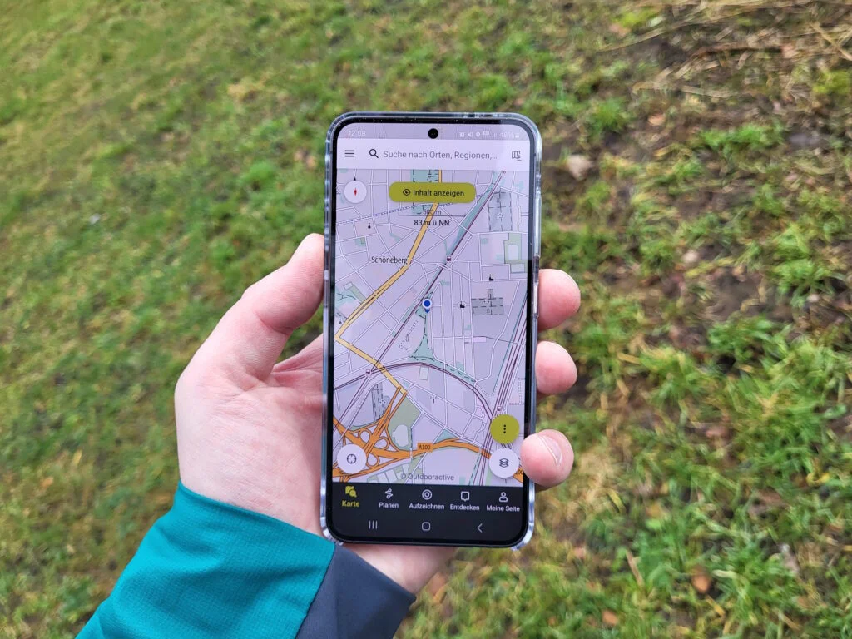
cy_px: 320
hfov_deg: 67.3
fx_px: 640
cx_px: 426
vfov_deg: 53.1
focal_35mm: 26
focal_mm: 5.4
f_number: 1.8
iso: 40
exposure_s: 1/292
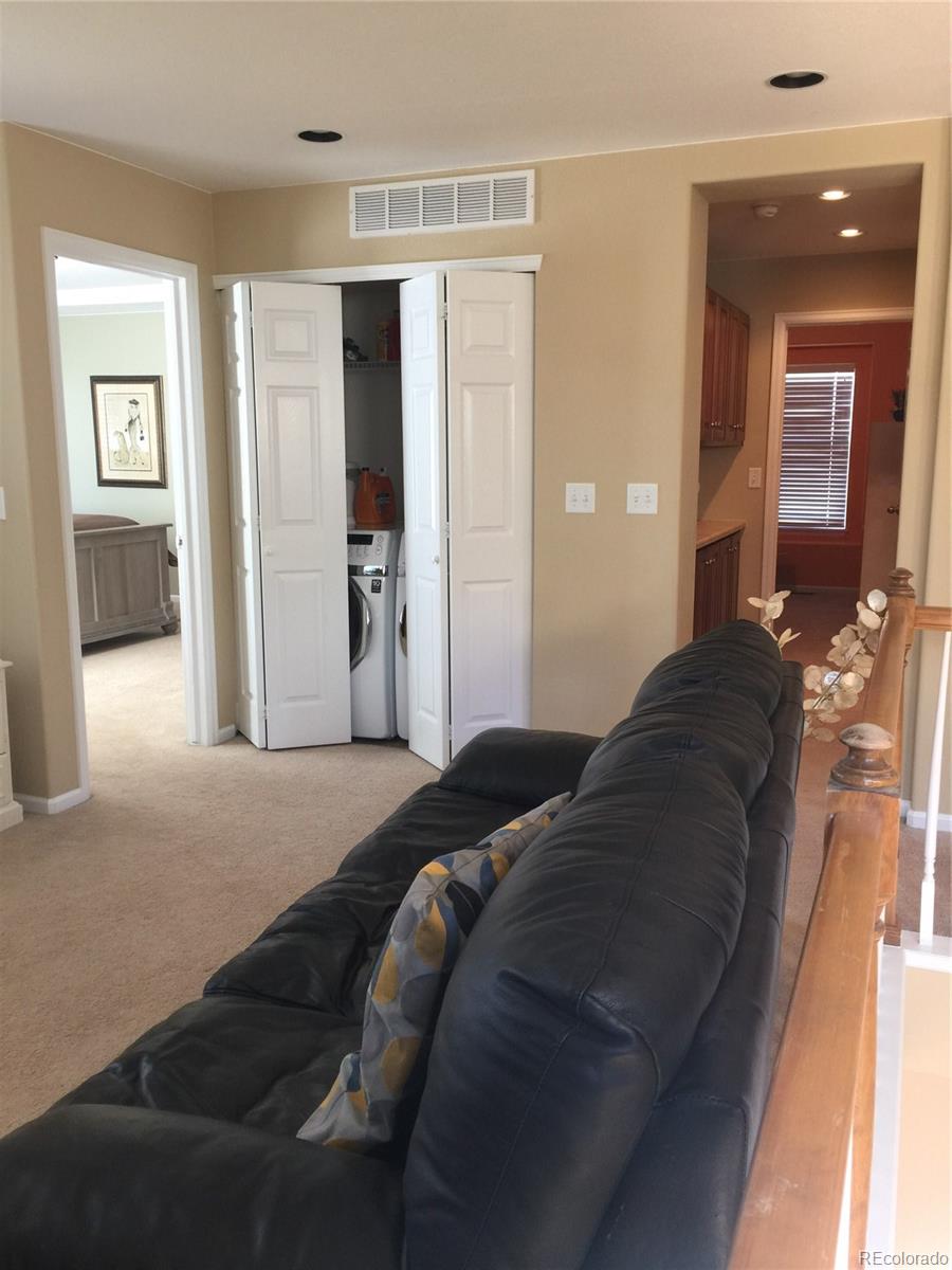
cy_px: 635
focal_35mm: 29
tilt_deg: -9.7
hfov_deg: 48.2
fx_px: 1063
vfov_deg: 61.7
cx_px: 476
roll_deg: -0.5
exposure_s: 1/15
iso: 40
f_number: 2.2
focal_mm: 4.15
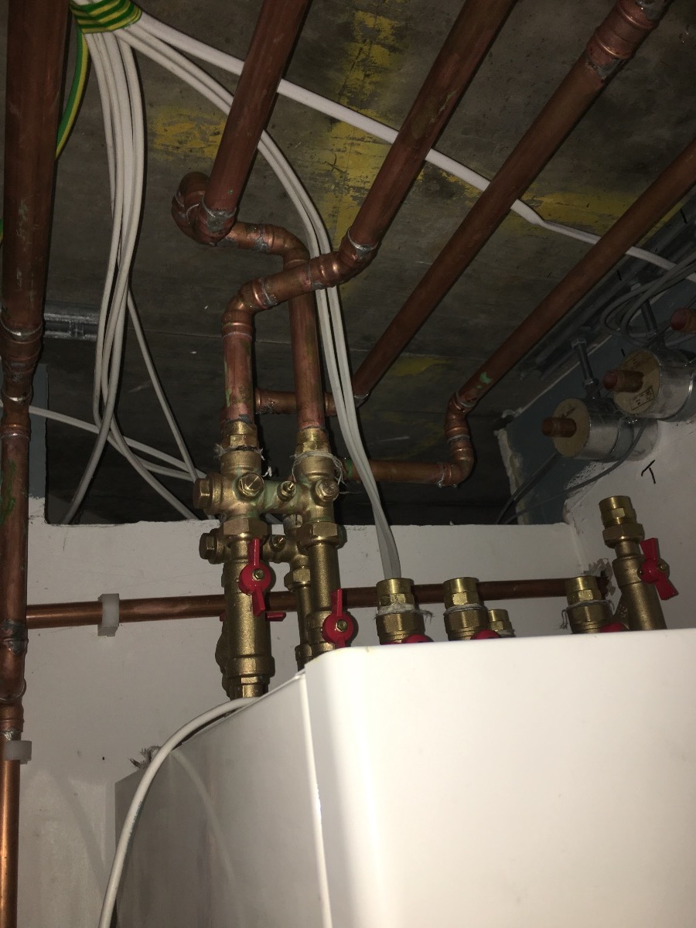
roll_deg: +9.7
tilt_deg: +22.9
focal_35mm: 29
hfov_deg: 48.2
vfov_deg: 61.7
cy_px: 464
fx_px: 777
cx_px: 348
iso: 25
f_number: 2.2
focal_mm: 4.15
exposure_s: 1/47
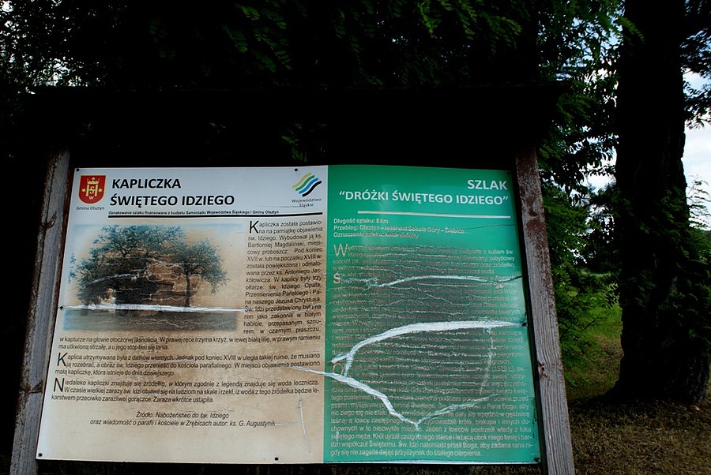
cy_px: 238
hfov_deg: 49.5
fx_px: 771
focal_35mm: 39
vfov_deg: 34.3
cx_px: 356
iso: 100
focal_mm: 26
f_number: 5.6
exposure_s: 1/320
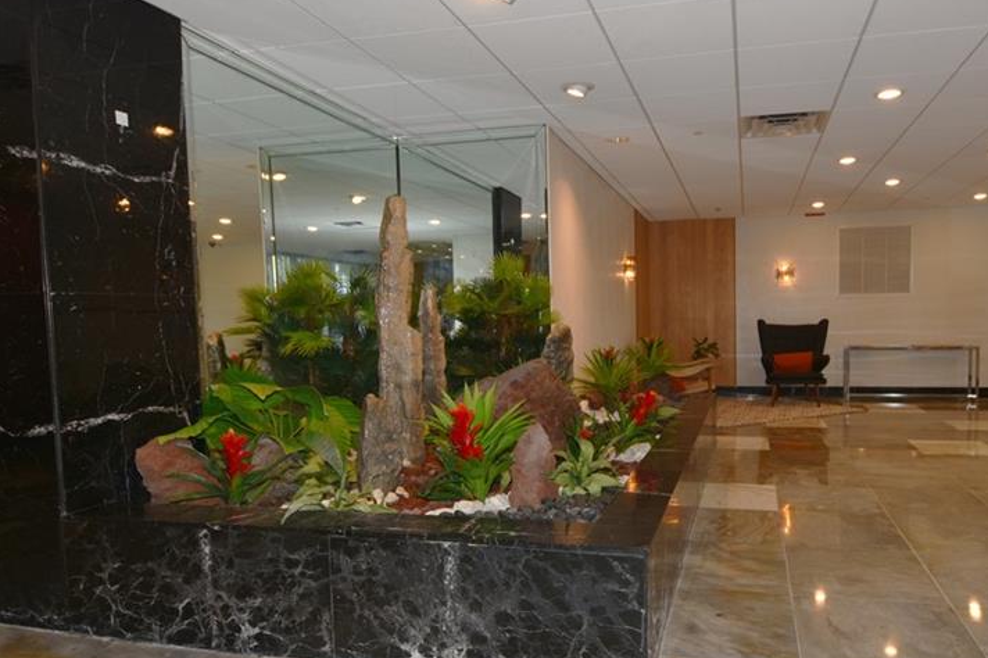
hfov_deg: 73.5
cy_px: 344
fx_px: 651
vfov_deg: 53.6
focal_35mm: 24
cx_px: 597
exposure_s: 1/60
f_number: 5
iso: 200
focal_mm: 11
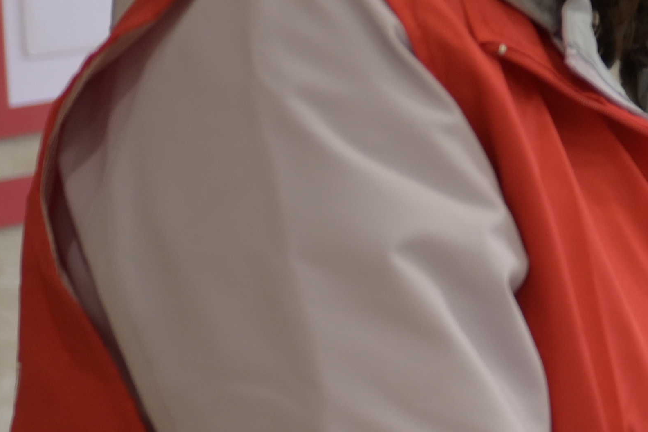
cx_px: 1494
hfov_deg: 9.4
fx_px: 3564
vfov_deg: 6.9
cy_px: 265
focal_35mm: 198
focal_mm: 38
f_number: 2.8
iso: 400
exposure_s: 1/100
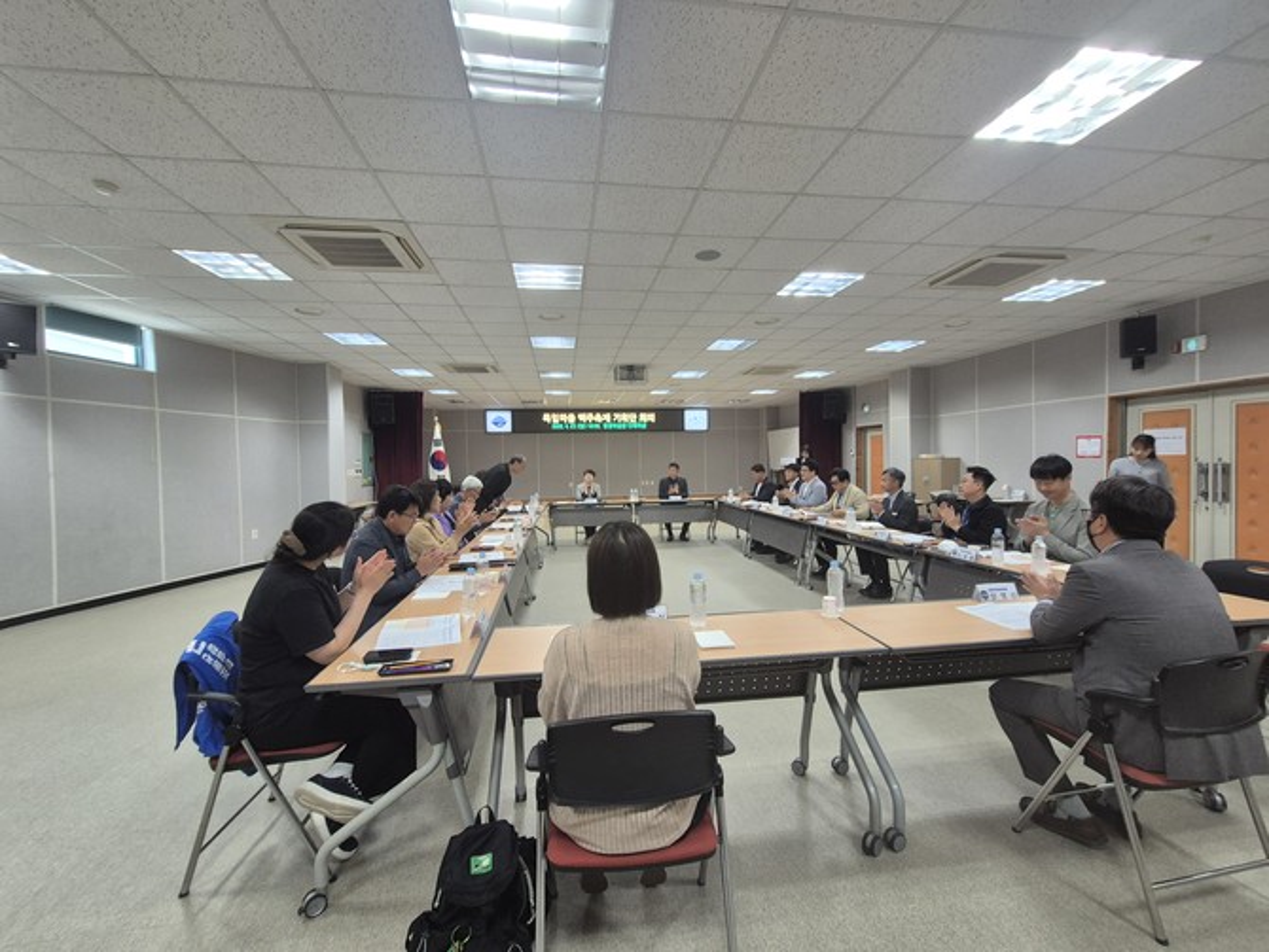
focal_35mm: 13
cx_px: 634
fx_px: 477
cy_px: 476
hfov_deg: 106.2
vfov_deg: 90.0
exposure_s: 1/60
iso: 125
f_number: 2.2
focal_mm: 2.2
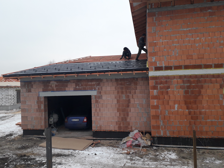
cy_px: 84
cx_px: 112
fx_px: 175
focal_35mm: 27
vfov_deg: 51.4
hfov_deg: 65.3
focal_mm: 3.6
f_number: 1.9
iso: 80
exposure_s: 1/100
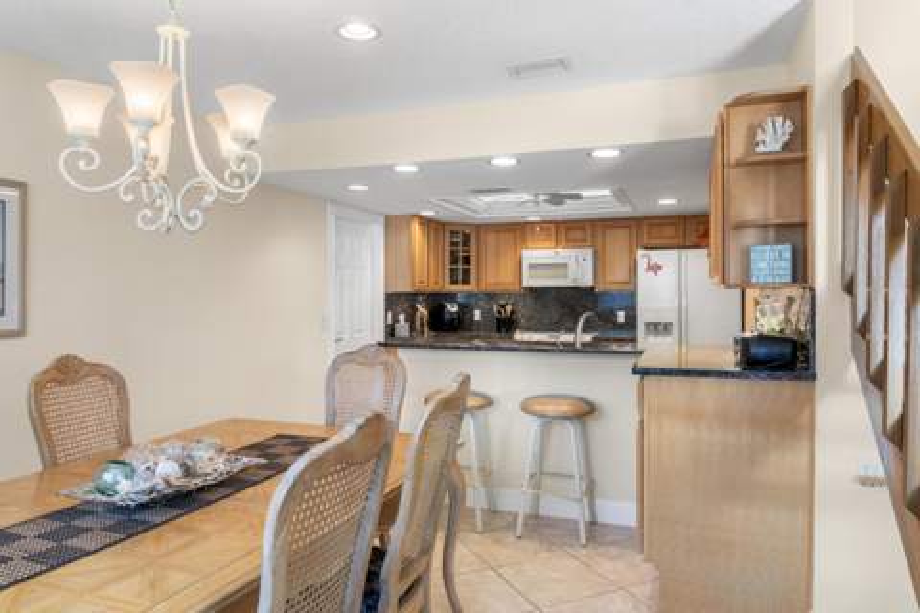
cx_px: 460
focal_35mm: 24
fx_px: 613
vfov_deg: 53.1
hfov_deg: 73.7
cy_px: 306
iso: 320
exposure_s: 1/20
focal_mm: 16
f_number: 8
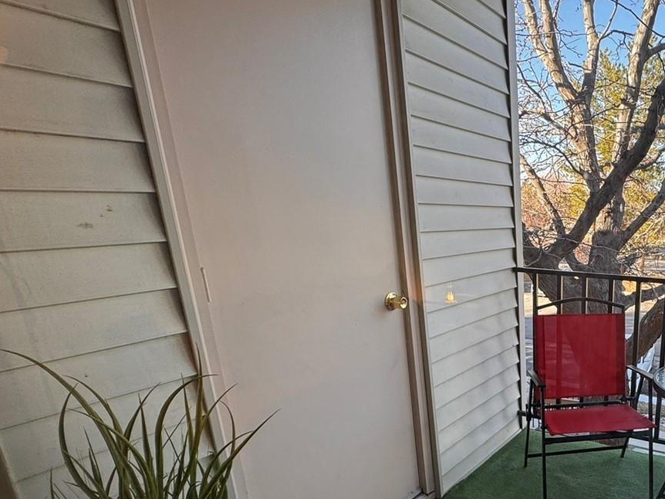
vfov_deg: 51.4
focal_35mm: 26
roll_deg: +0.0
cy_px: 356
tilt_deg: -17.3
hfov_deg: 59.0
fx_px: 499
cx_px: 579
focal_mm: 2.22
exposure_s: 1/120
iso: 40
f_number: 2.2
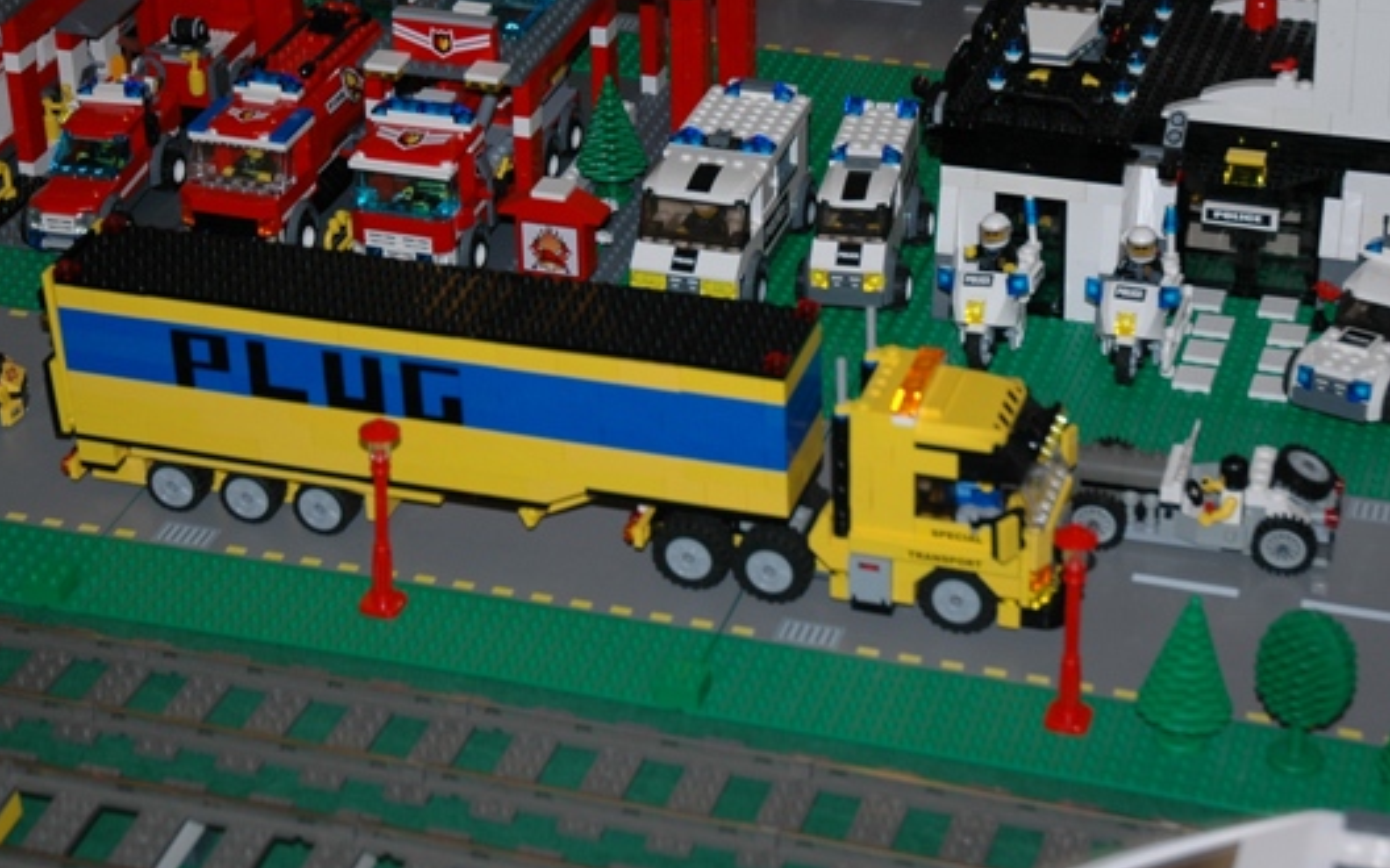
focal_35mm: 88
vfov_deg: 14.8
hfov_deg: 23.6
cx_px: 677
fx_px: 3334
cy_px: 234
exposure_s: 1/60
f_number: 4.2
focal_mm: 38
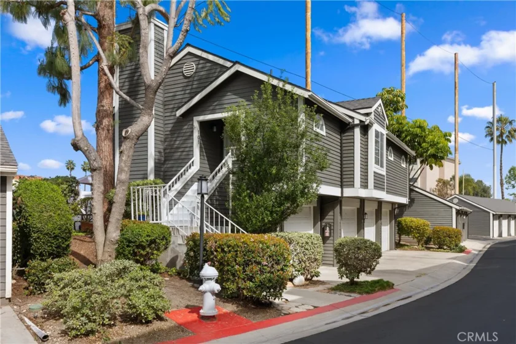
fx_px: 430
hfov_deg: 61.9
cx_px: 258
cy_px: 172
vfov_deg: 43.6
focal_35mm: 30
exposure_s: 1/200
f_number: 9
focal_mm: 30
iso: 640
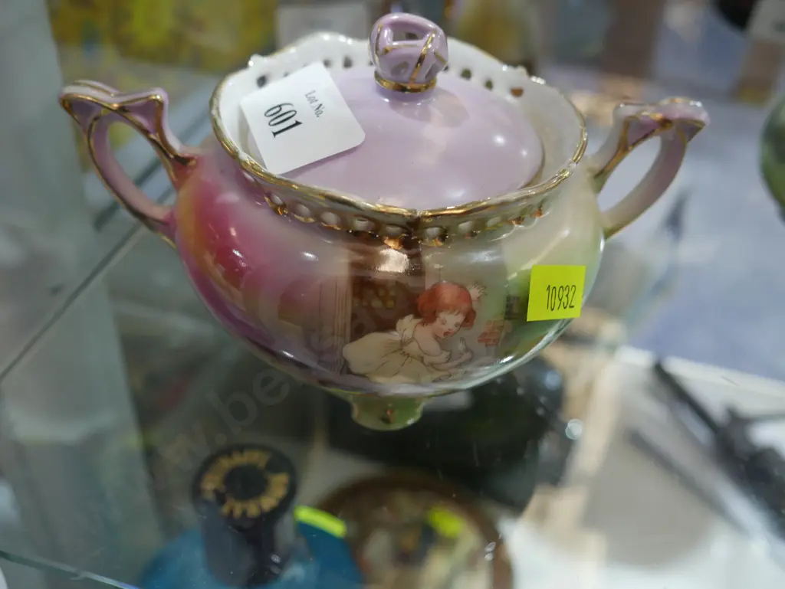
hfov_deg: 53.9
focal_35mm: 34
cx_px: 392
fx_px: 771
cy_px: 294
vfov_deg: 41.8
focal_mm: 17
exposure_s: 1/60
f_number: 4
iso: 640
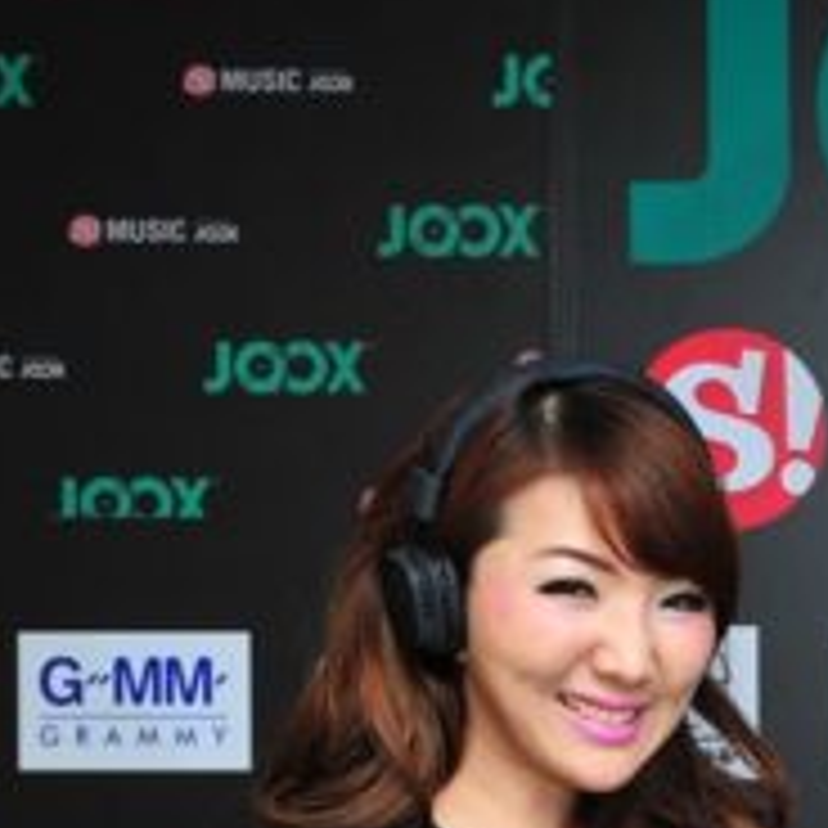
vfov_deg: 13.3
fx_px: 3464
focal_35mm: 128
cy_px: 983
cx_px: 1228
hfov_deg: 12.9
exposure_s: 1/100
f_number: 5.6
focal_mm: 38
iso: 800
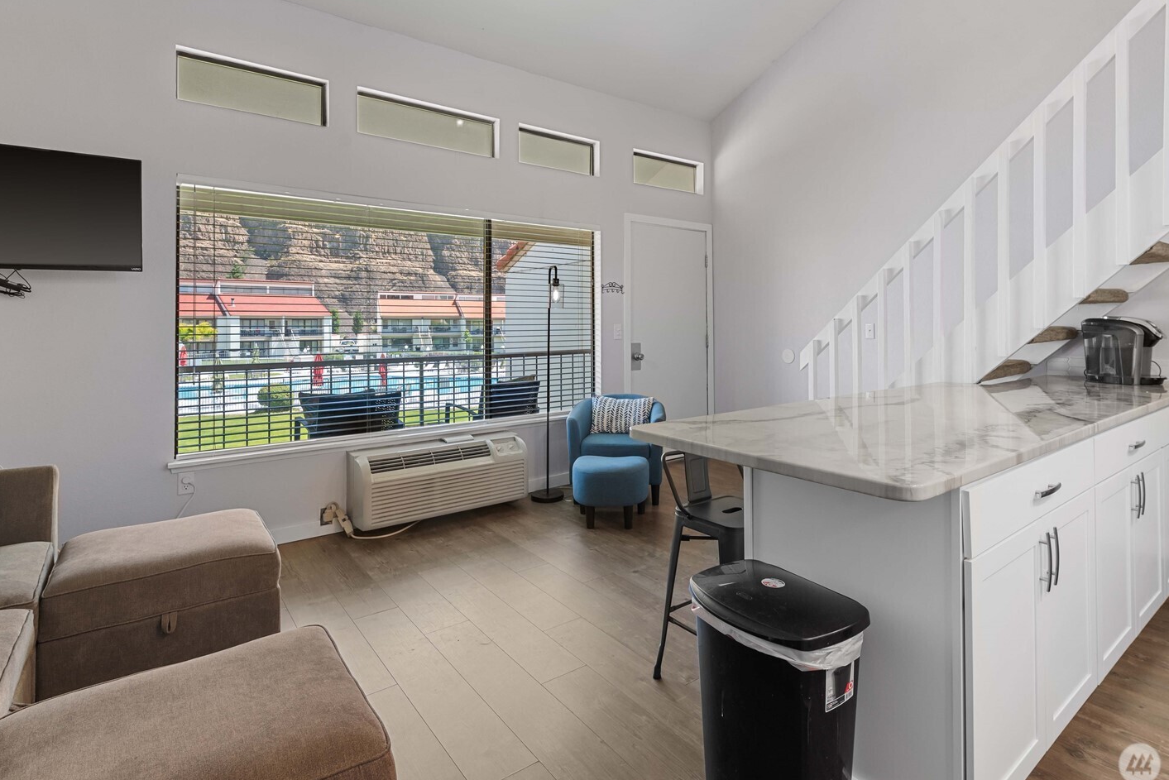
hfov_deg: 89.9
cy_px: 328
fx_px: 585
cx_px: 619
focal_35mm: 18
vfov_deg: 67.0
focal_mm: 15
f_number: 8
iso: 200
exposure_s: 1/13
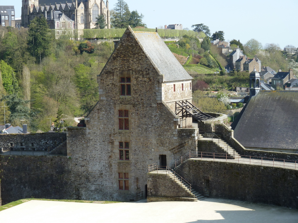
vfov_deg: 16.4
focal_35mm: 90
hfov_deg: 21.8
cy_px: 112
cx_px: 149
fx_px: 775
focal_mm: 14.7
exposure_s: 1/250
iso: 80
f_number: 4.3
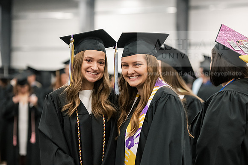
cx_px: 124
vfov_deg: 11.4
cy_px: 82
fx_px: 827
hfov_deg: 17.1
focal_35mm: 120
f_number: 3.5
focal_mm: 120
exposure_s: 1/200
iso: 4000
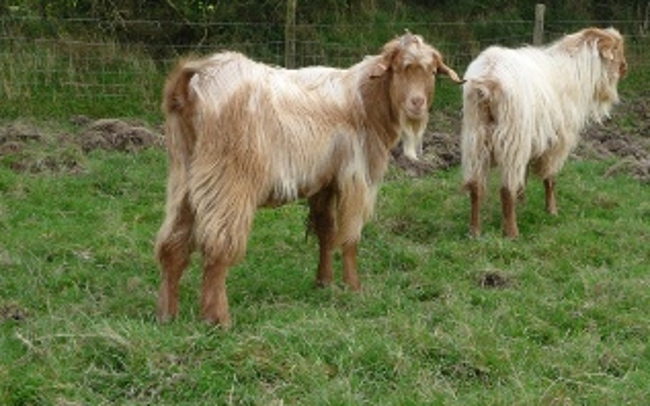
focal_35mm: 57
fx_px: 1010
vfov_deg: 22.7
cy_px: 156
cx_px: 455
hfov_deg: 35.2
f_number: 3.8
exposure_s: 1/160
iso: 100
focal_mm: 6.3
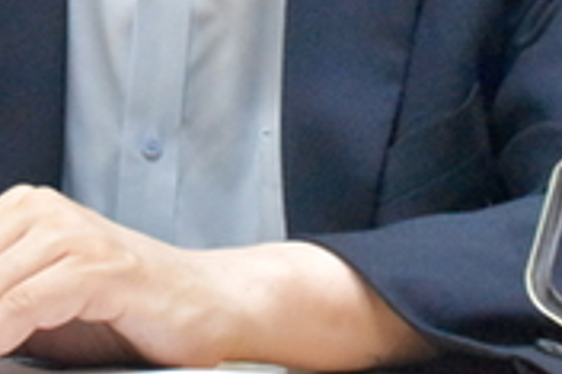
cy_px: -174
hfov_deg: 9.5
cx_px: 104
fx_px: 3369
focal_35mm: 216
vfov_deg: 6.3
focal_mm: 40
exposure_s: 1/250
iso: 12800
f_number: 8
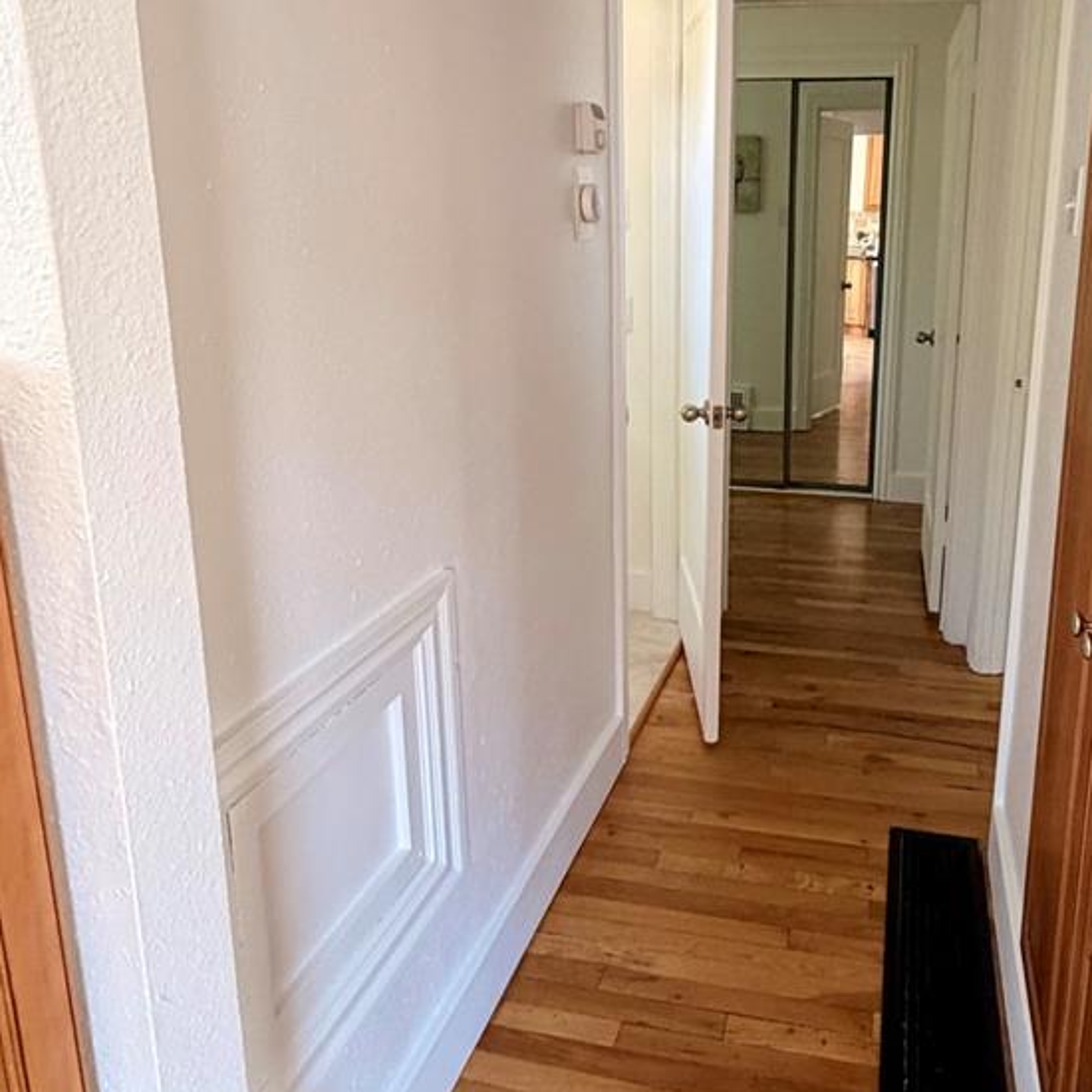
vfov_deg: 58.5
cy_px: 427
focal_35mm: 27
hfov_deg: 58.1
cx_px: 701
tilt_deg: -12.9
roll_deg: +0.1
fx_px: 964
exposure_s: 1/60
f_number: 2.2
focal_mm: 2.22
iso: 400
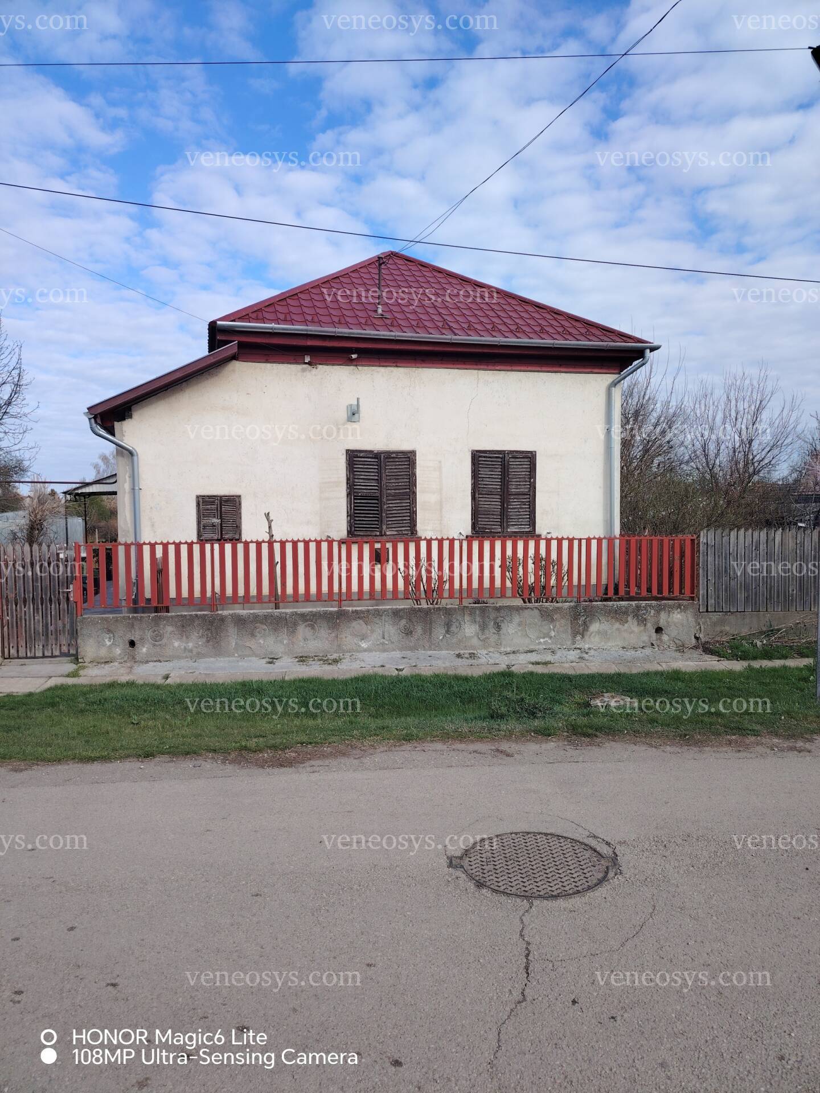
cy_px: 546
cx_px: 410
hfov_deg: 56.8
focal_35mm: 24
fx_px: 758
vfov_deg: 71.6
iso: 100
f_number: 1.75
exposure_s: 1/562
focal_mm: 5.25
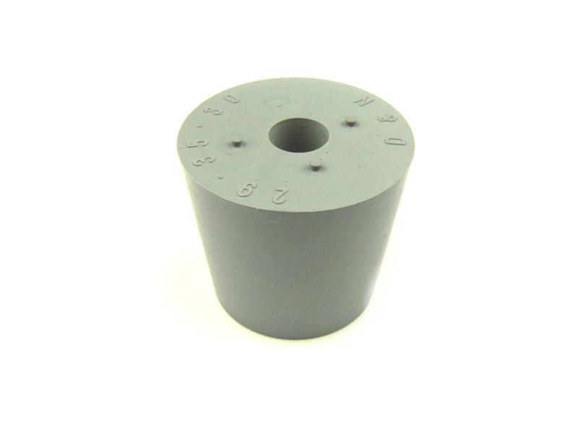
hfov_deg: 51.4
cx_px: 289
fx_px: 601
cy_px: 217
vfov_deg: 39.7
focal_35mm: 36
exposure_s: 1/100
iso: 80
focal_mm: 6
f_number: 5
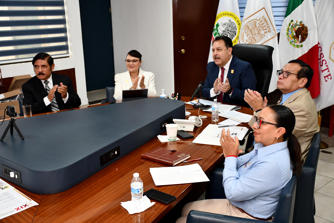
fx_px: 417
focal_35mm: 45
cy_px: 112
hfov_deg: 43.6
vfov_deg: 29.9
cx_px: 167
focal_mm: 30
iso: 800
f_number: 4
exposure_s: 1/60
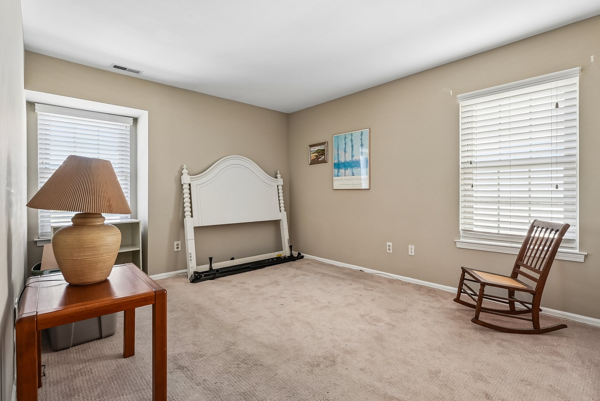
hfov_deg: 94.3
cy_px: 200
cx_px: 300
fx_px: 278
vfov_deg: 71.4
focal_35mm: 17
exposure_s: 1/15
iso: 640
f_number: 7.1
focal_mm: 16.7
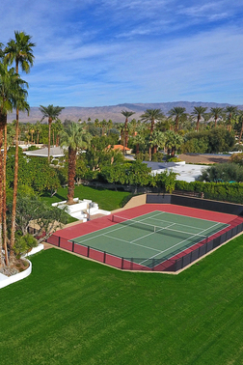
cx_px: -14
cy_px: 196
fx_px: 334
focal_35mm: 33
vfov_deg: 57.2
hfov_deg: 35.1
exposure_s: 1/1374
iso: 100
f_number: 2.8
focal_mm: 3.61
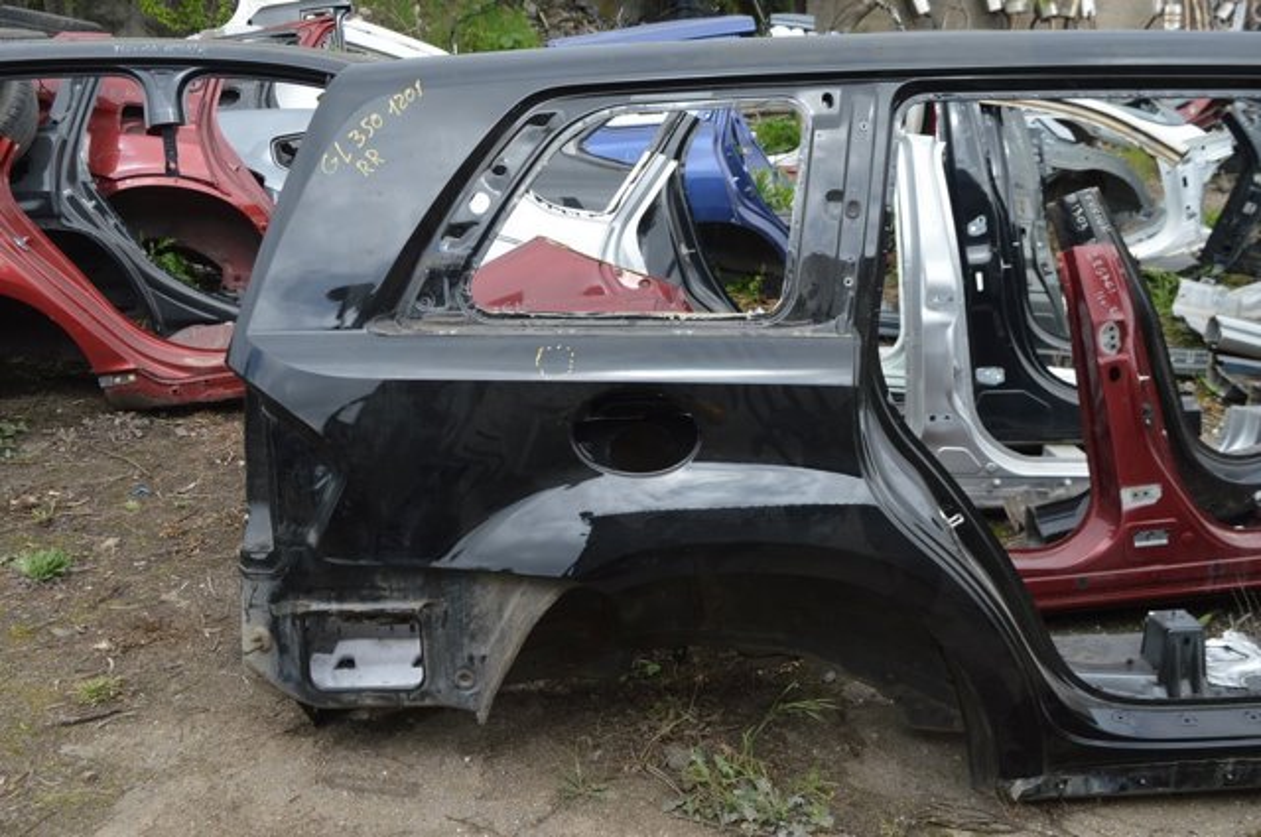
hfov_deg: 53.2
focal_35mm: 36
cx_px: 630
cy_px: 418
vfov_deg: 36.8
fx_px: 1259
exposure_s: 1/200
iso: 100
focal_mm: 24
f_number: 7.1
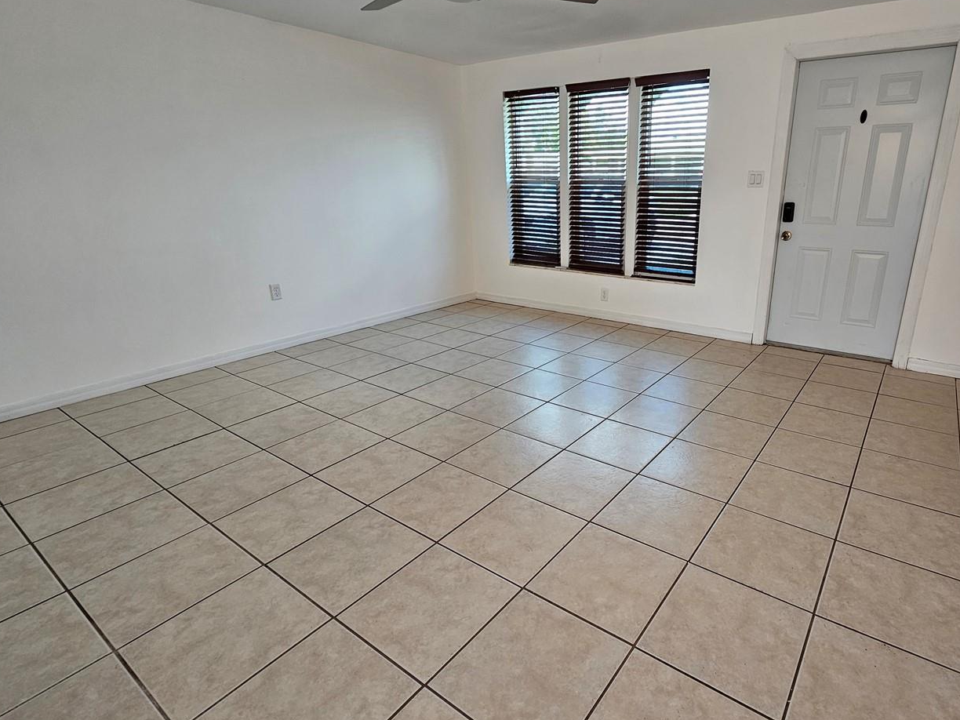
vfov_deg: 74.7
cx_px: 591
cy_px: 346
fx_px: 471
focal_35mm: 17
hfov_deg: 89.5
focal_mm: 2.2
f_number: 2.2
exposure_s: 1/77.4
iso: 100
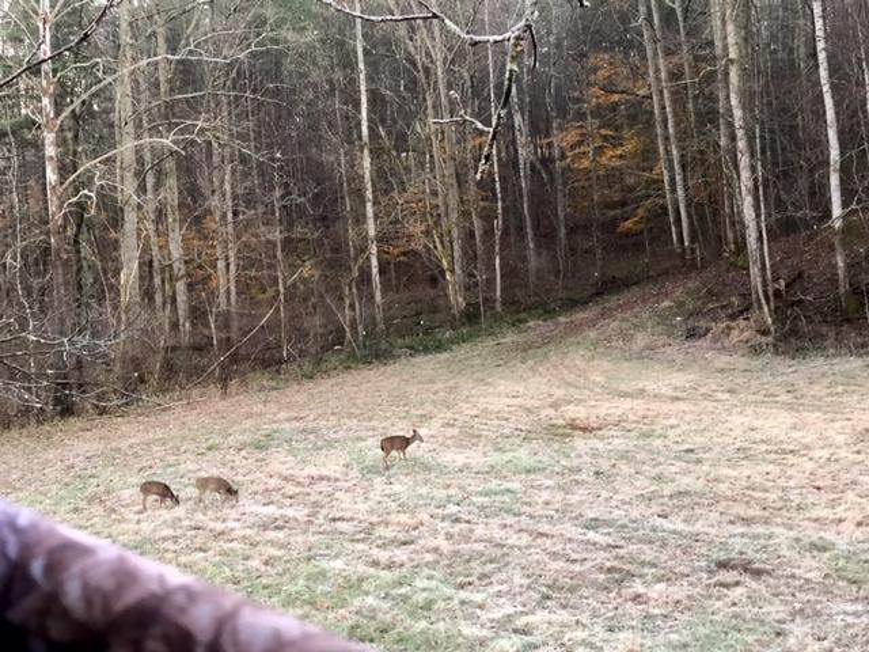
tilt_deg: -0.9
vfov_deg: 28.0
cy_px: 326
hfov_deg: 36.8
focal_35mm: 52
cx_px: 434
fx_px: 1305
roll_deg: +4.2
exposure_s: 1/30
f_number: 2.4
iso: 100
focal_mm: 6
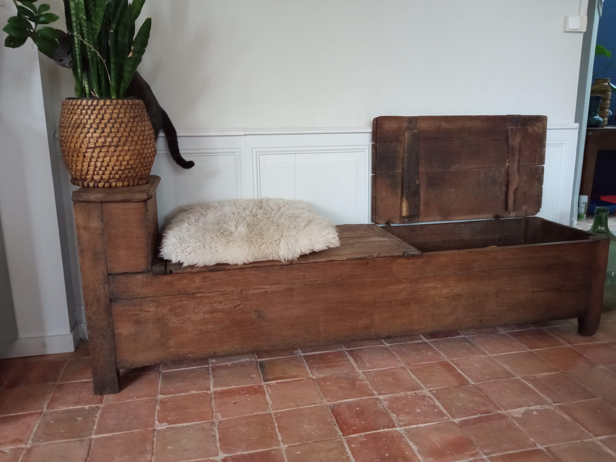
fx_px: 480
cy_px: 231
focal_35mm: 27
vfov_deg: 51.4
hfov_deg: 65.3
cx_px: 308
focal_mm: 3.79
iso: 1249
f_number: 2.2
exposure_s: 1/20
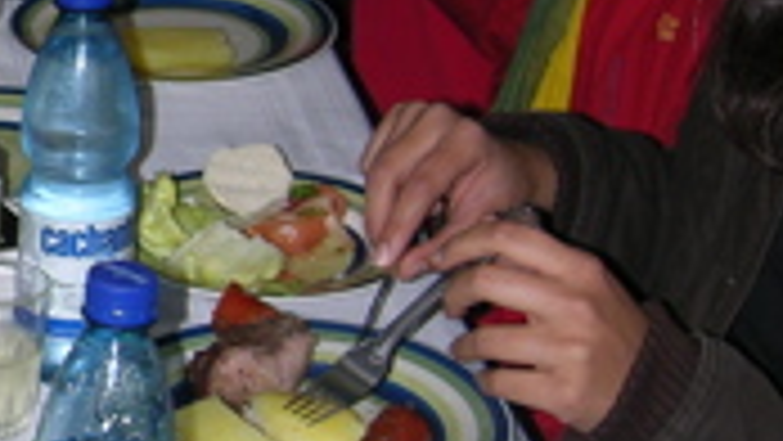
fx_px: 3489
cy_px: 144
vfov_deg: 7.2
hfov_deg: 12.5
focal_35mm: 168
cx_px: -184
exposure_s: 1/60.1
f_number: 2.9
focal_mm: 10.7
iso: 50
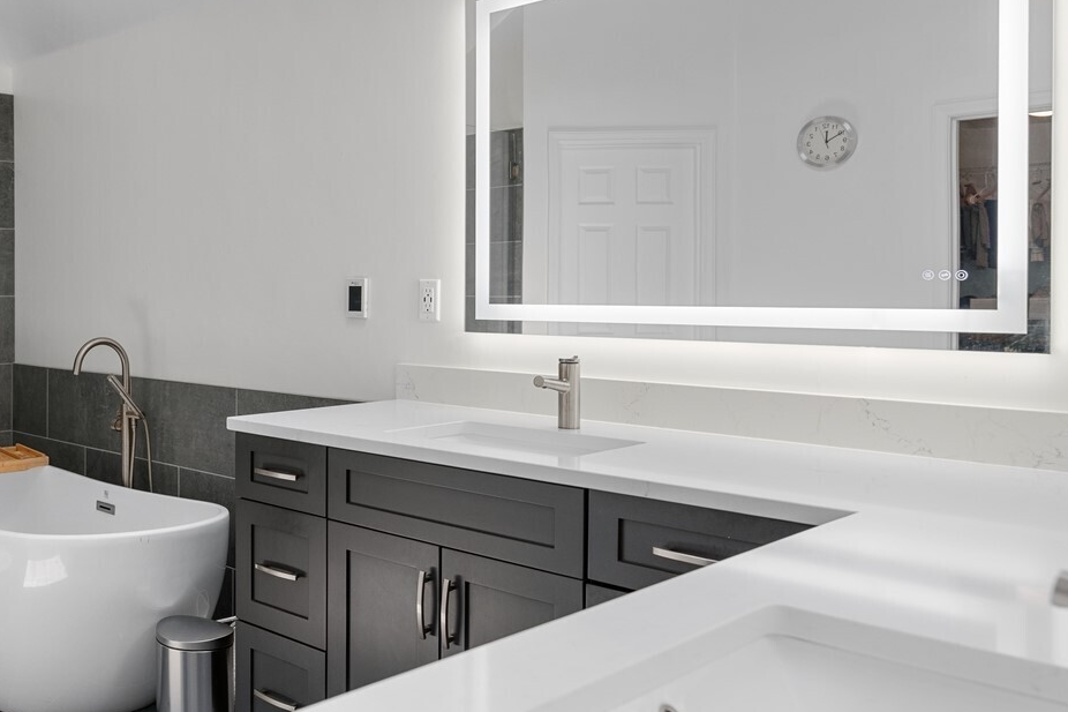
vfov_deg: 39.9
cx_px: 162
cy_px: 325
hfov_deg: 52.2
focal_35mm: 33
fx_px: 979
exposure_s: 1/50
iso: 400
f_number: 3.5
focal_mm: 18
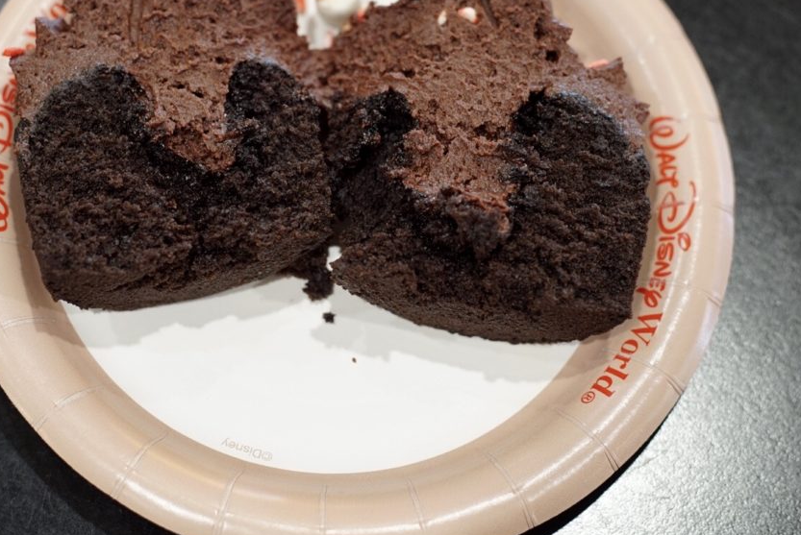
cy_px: 178
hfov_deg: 28.0
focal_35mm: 72
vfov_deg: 18.9
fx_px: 1603
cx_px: 350
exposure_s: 1/160
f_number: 3.2
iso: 1600
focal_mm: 50
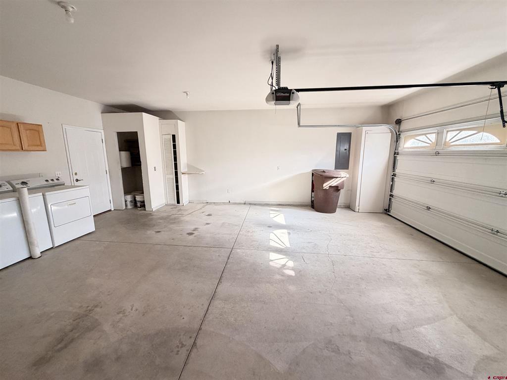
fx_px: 205
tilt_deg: -10.9
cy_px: 190
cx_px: 254
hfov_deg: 102.1
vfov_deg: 85.7
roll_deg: +0.5
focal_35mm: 14
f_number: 2.2
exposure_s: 1/121
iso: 320
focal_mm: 2.22
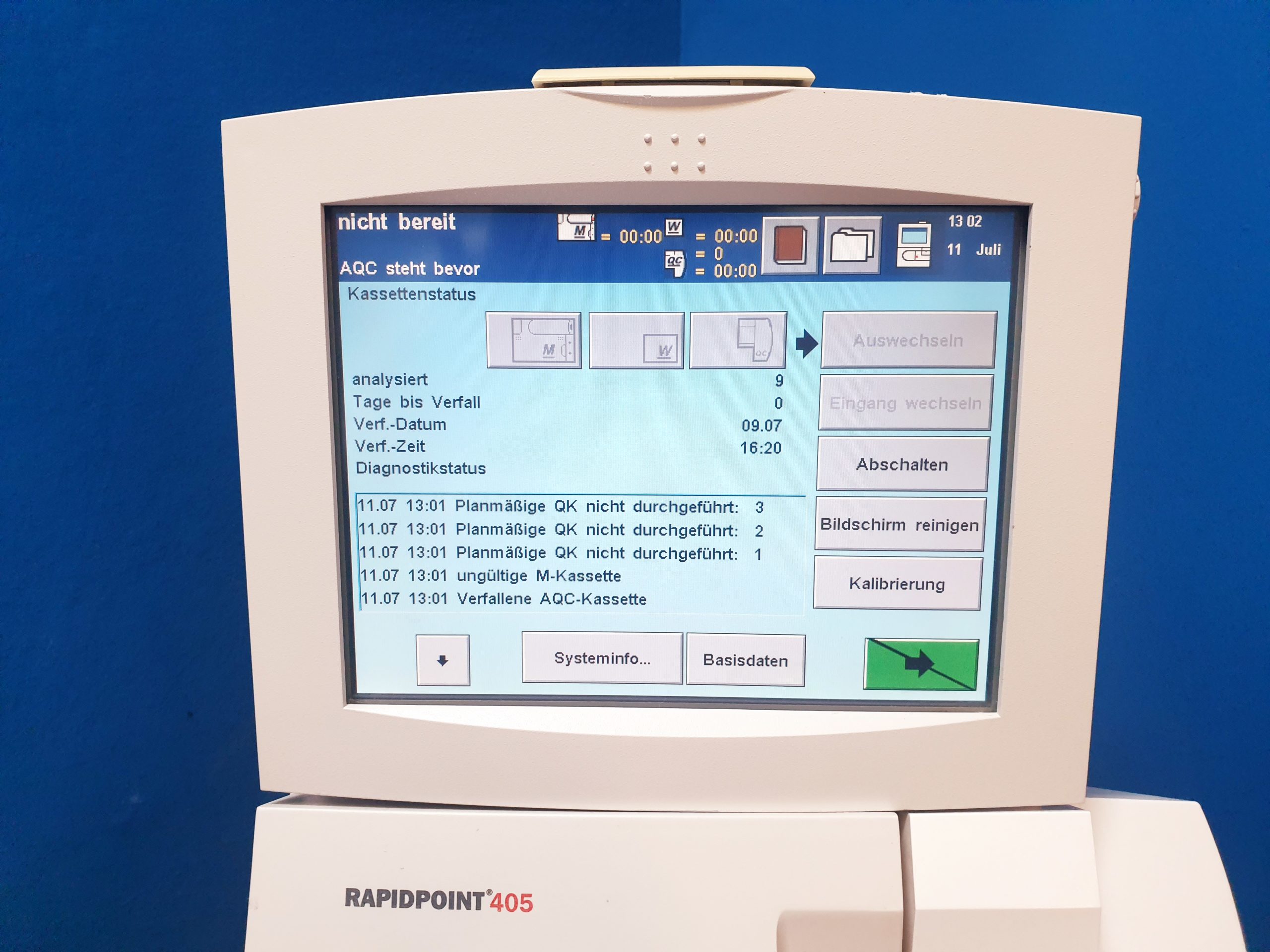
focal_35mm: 26
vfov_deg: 53.1
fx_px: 954
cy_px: 476
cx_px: 635
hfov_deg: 67.3
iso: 320
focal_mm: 4.3
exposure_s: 1/50
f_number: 2.4
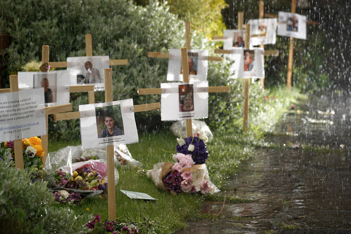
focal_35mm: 143
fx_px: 1394
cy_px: 117
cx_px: 176
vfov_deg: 9.6
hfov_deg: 14.3
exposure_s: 1/80
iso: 100
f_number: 5.6
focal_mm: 143
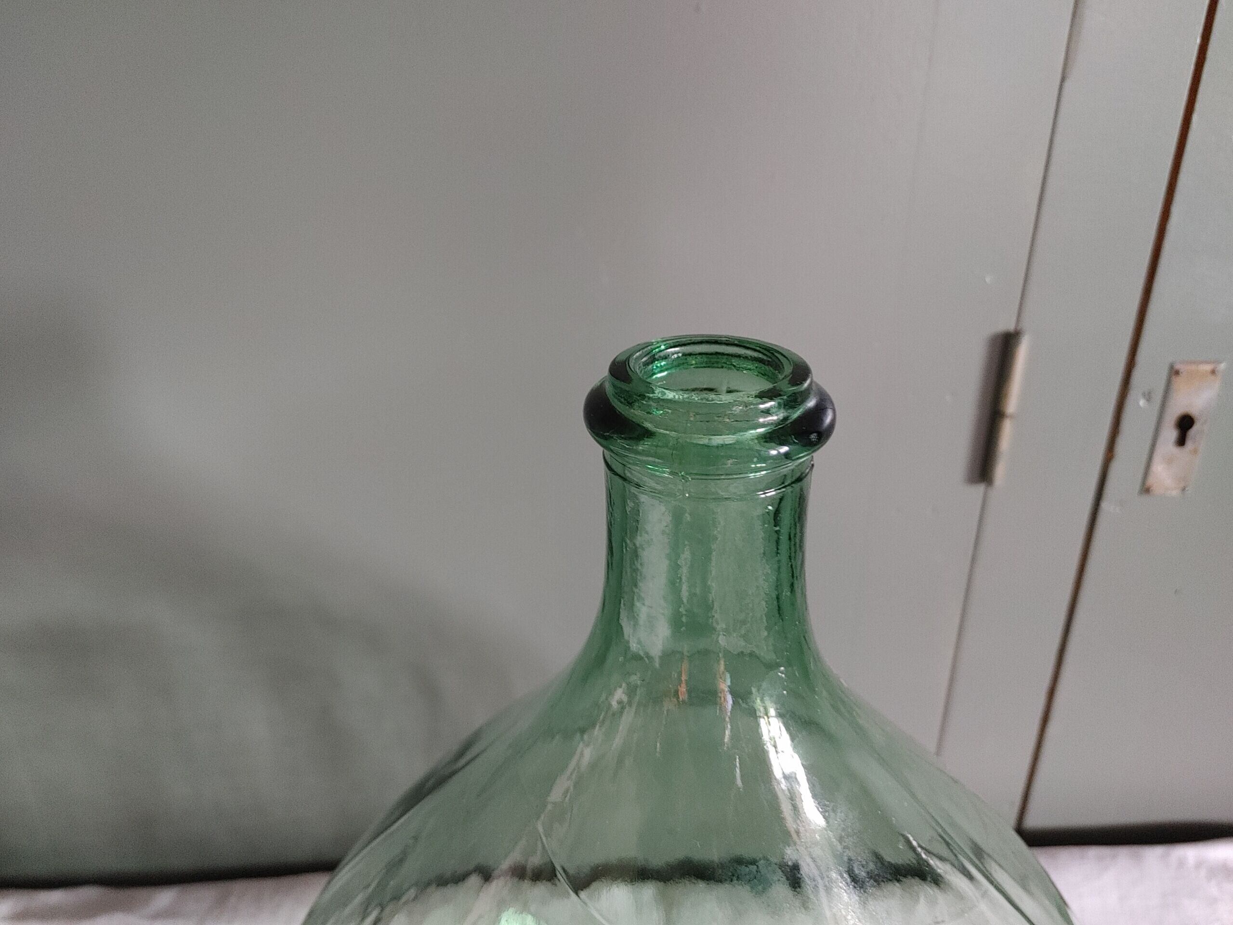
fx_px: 926
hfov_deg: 67.3
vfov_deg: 53.1
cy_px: 462
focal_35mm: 26
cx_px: 616
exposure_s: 1/40
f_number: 1.8
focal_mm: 4.81
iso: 550
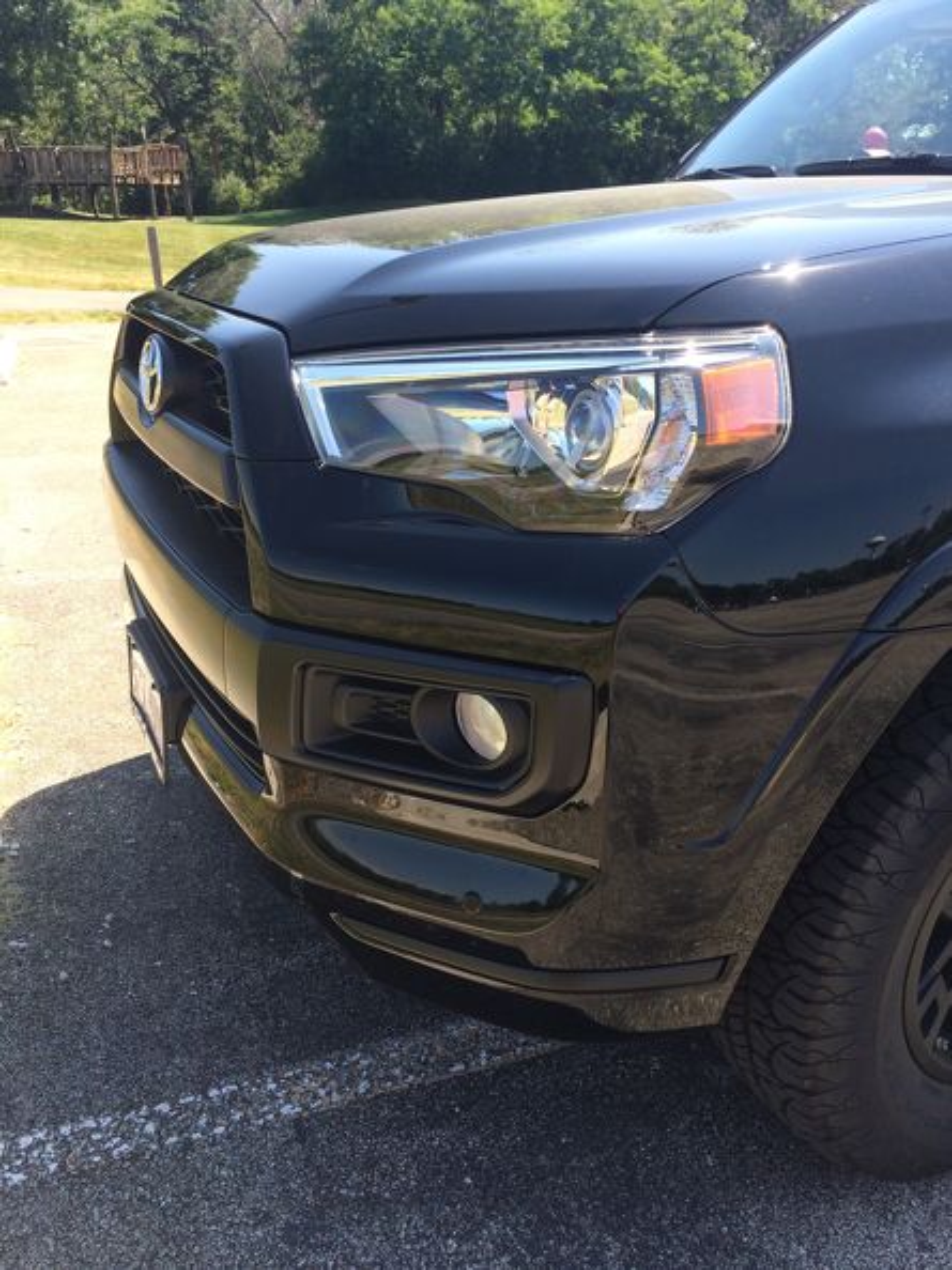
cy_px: 635
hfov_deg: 48.2
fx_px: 1064
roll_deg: +1.0
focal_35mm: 29
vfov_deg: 61.7
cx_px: 476
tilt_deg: -22.2
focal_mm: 4.15
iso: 32
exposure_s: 1/540
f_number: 2.2
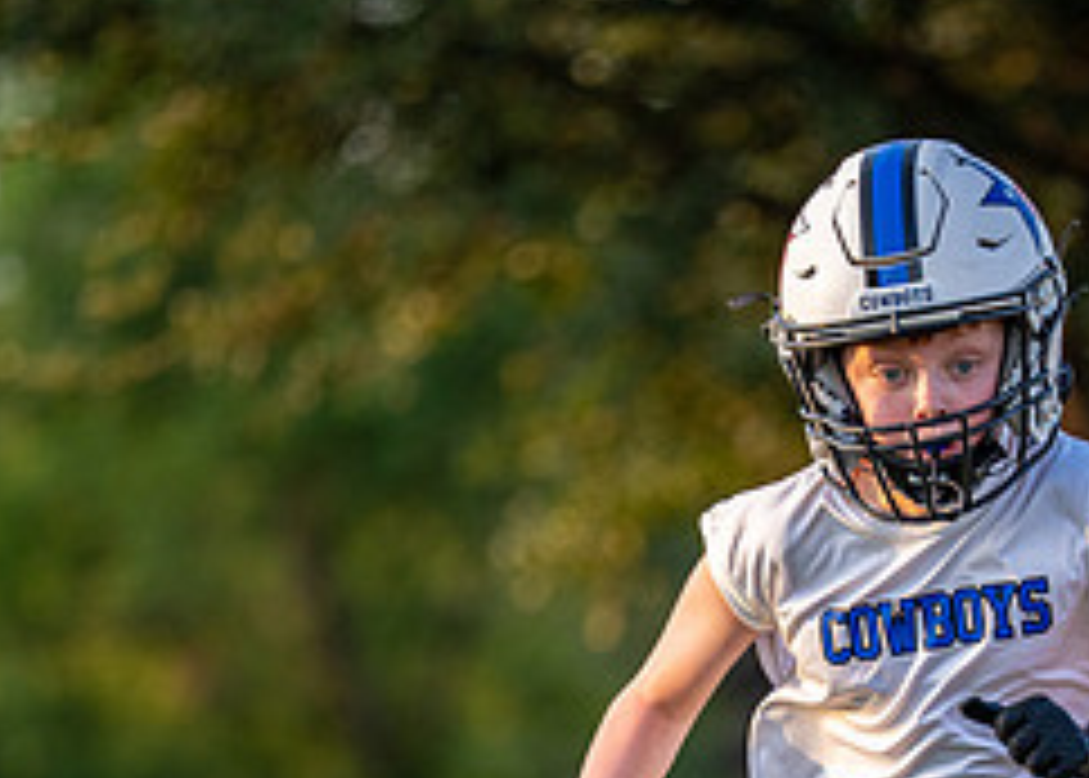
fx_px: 15530
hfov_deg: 4.0
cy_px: 911
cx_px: 904
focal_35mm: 502
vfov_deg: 2.9
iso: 500
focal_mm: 173
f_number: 2.8
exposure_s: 1/1600
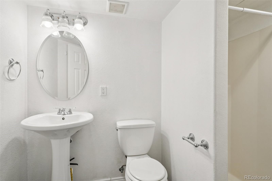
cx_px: 136
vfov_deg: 72.0
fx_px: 125
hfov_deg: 95.0
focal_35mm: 16
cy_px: 90
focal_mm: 11
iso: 320
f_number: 8
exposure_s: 1/30
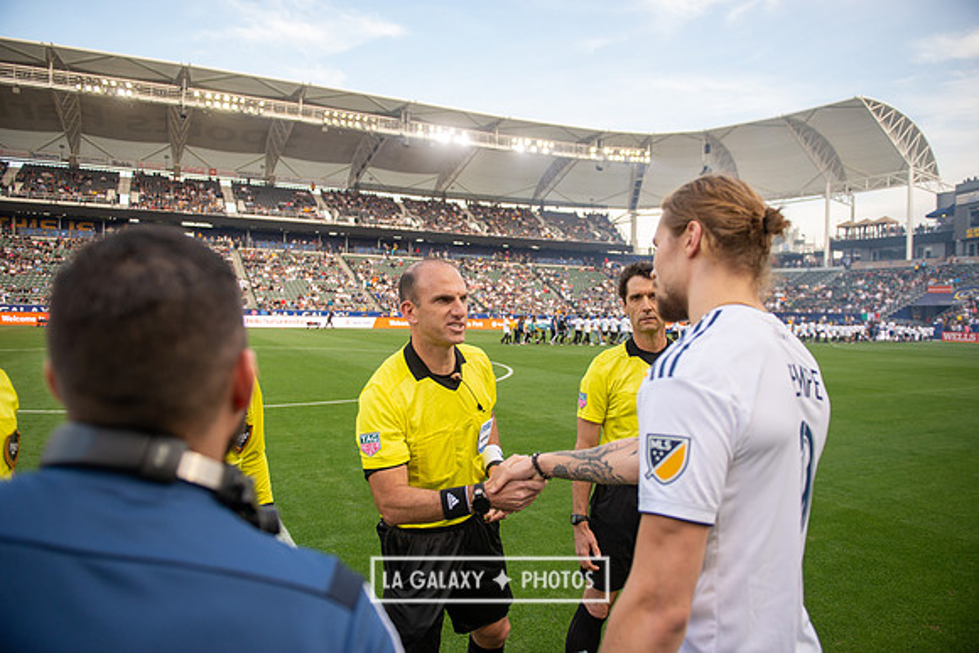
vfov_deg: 53.2
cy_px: 326
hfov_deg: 73.7
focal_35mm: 24
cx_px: 490
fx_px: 653
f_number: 2.8
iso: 400
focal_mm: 24
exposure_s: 1/800
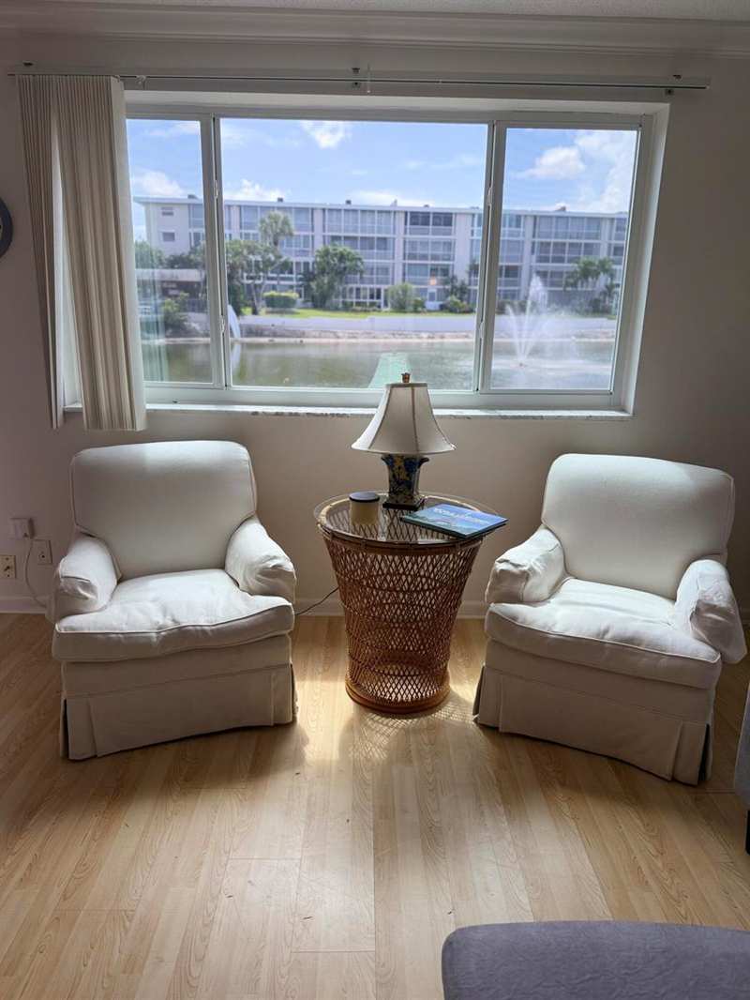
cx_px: 375
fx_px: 693
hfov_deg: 56.8
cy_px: 500
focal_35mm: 24
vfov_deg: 71.6
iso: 100
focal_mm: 6.76
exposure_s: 1/943
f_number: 1.78
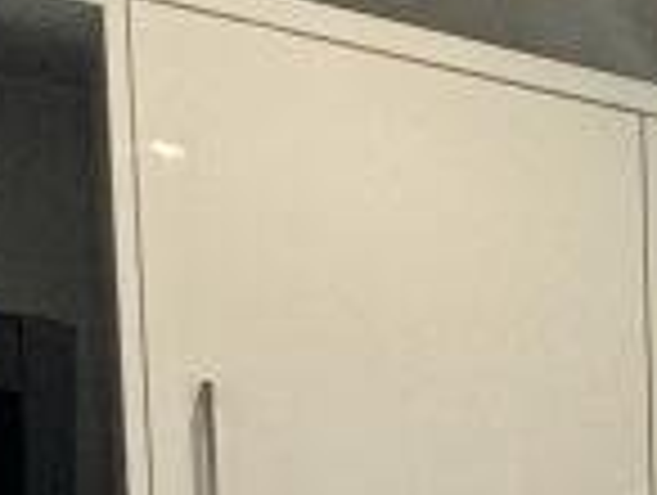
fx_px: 1863
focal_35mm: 98
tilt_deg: -3.9
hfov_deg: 14.4
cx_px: 1516
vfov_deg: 13.4
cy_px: 932
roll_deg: -0.9
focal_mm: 2.22
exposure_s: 1/100
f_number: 2.2
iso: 80
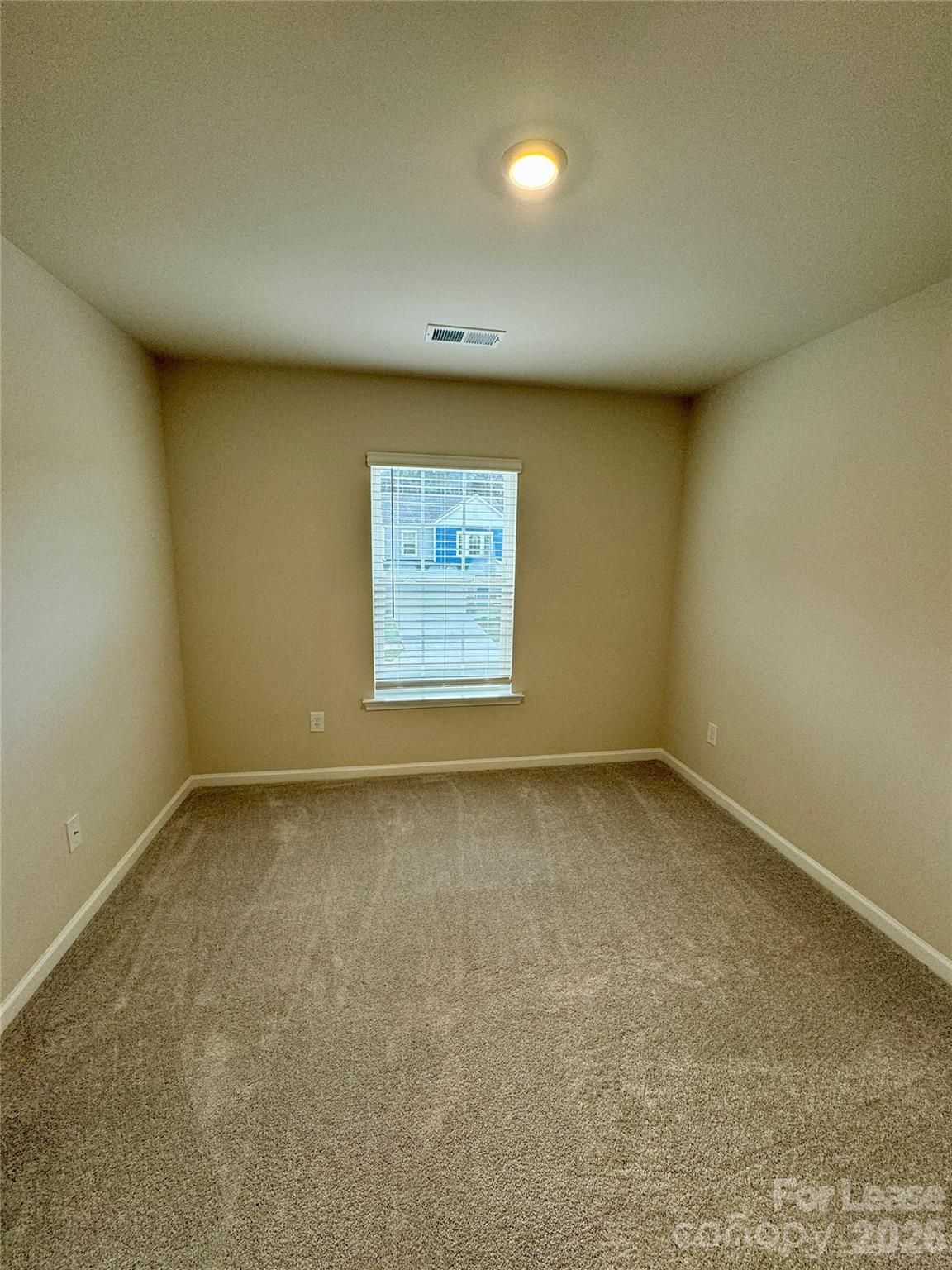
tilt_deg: -10.5
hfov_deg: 85.7
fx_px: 513
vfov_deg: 102.1
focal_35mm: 14
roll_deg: -0.1
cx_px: 476
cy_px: 635
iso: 100
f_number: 2.2
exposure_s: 1/120
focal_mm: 2.22
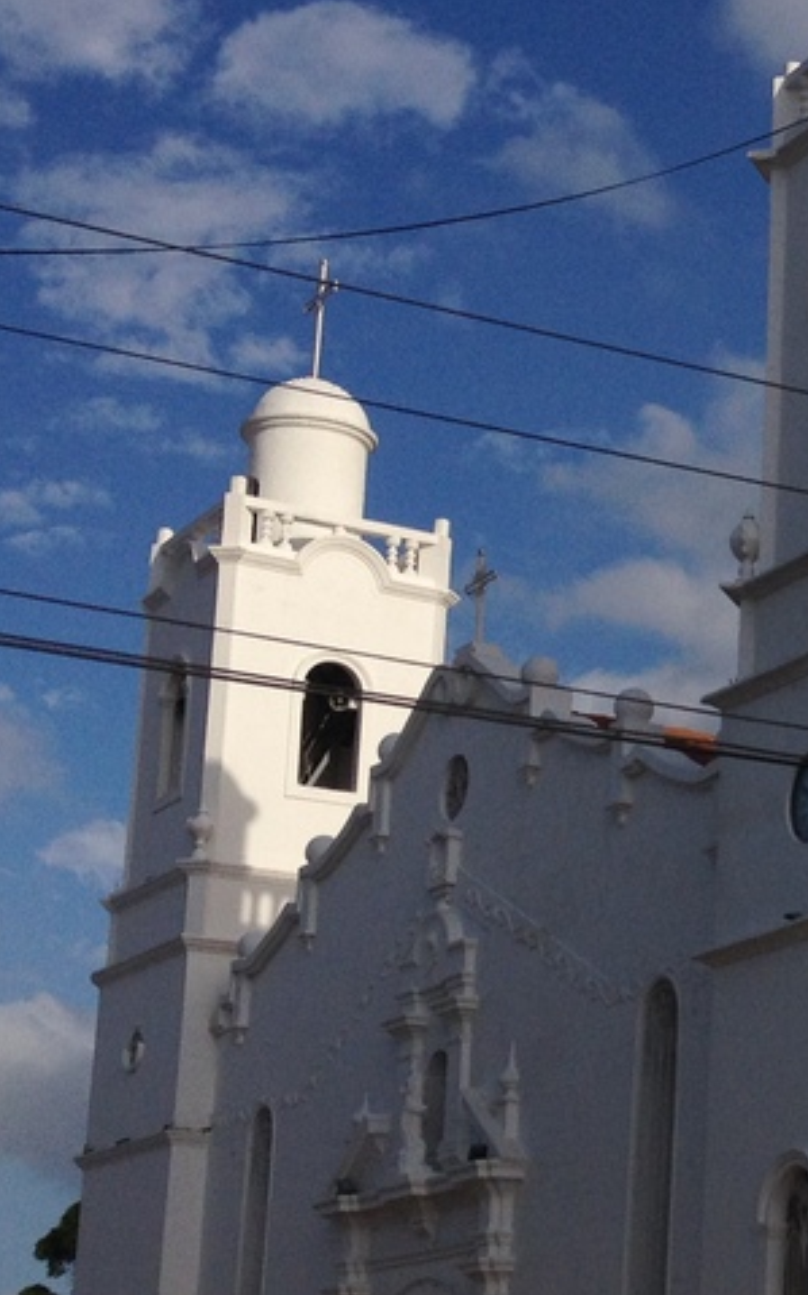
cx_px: 1313
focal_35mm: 93
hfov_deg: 13.1
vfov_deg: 22.3
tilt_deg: +10.9
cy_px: 806
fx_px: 3280
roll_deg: +0.3
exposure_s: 1/4608
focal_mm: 4.28
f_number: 2.4
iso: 50
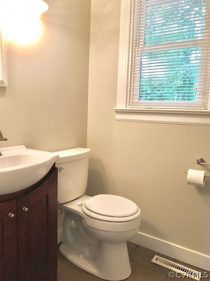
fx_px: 226
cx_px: 105
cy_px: 140
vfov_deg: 63.4
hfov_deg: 49.7
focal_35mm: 28
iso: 40
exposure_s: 1/17
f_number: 1.8
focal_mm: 3.99
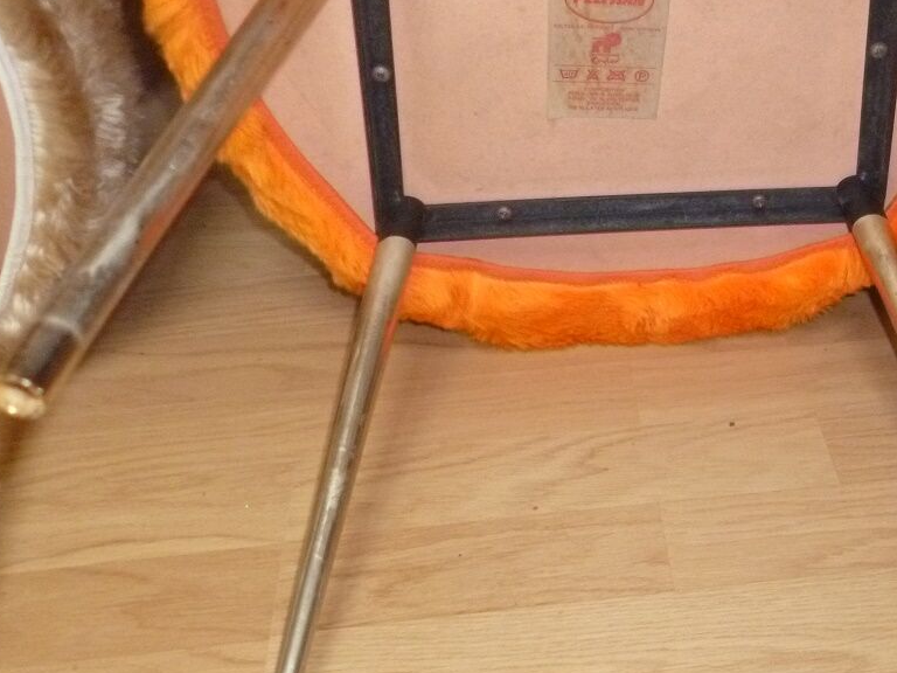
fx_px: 1037
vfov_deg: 35.9
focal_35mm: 40
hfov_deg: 45.2
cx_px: 674
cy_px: 389
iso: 400
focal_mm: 4.3
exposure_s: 1/60
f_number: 2.5
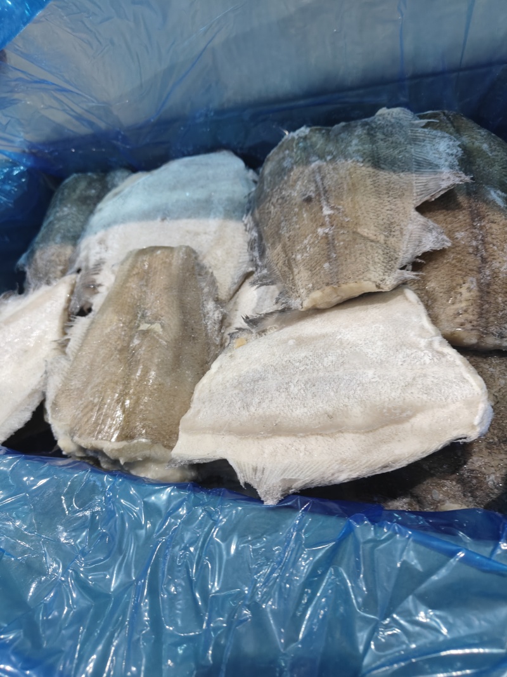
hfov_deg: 56.8
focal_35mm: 24
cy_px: 338
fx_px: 469
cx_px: 254
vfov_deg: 71.6
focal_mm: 5.59
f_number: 1.8
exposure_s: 1/50
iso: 400
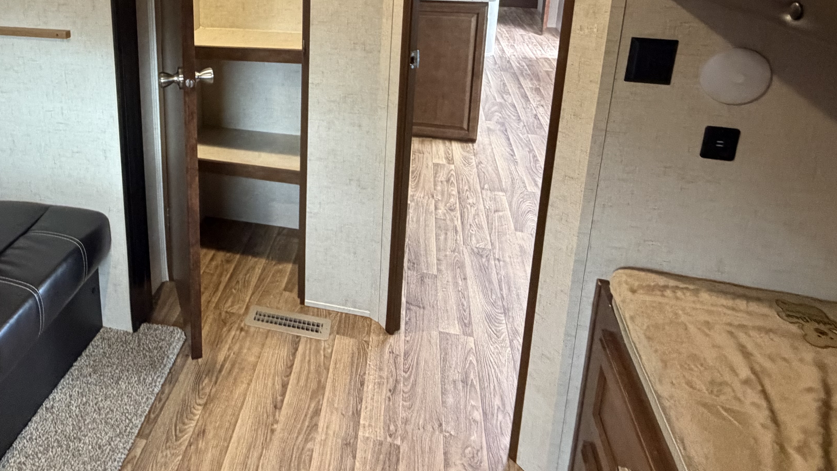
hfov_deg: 66.6
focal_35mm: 27
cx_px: 237
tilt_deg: -14.1
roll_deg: +1.8
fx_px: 599
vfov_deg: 39.5
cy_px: 40
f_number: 2.2
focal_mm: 2.22
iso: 640
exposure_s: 1/60
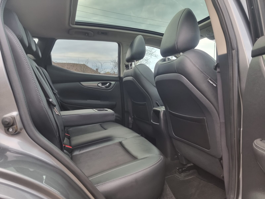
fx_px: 184
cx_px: 132
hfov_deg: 71.6
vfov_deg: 56.8
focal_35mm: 24
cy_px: 100
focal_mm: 6.7
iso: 125
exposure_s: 1/100
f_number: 1.8
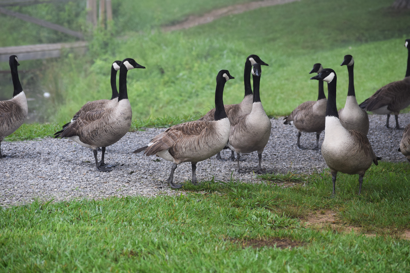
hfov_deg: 11.4
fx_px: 2050
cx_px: 205
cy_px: 136
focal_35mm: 180
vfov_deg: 7.6
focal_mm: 120
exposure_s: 1/500
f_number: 5.6
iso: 400
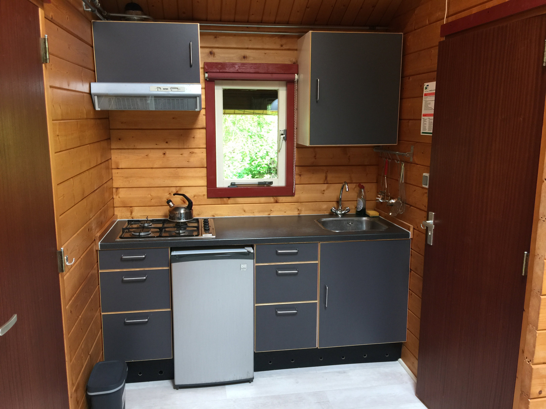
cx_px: 273
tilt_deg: -8.7
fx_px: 457
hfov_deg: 61.7
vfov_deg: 48.2
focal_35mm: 29
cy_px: 204
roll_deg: -0.8
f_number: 2.2
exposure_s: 1/17
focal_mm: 4.15
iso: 40
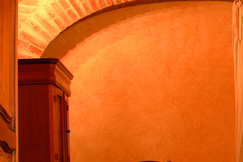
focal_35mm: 87
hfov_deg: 20.0
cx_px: 372
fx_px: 588
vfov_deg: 15.7
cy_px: 52
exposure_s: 1/2
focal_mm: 18
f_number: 7.1
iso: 200
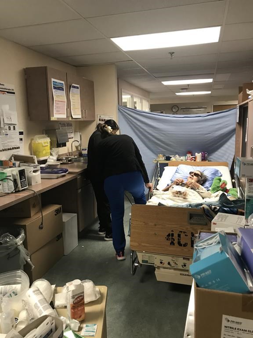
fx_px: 273
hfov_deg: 49.7
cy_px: 169
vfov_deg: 63.4
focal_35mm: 28
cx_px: 126
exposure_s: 1/17
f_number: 1.8
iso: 40
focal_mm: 3.99
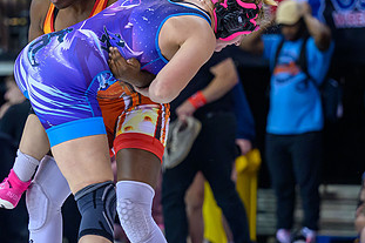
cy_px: 143
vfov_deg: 4.8
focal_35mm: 288
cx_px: 65
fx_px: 2918
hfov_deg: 7.1
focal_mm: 125
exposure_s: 1/800
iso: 3200
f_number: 2.8
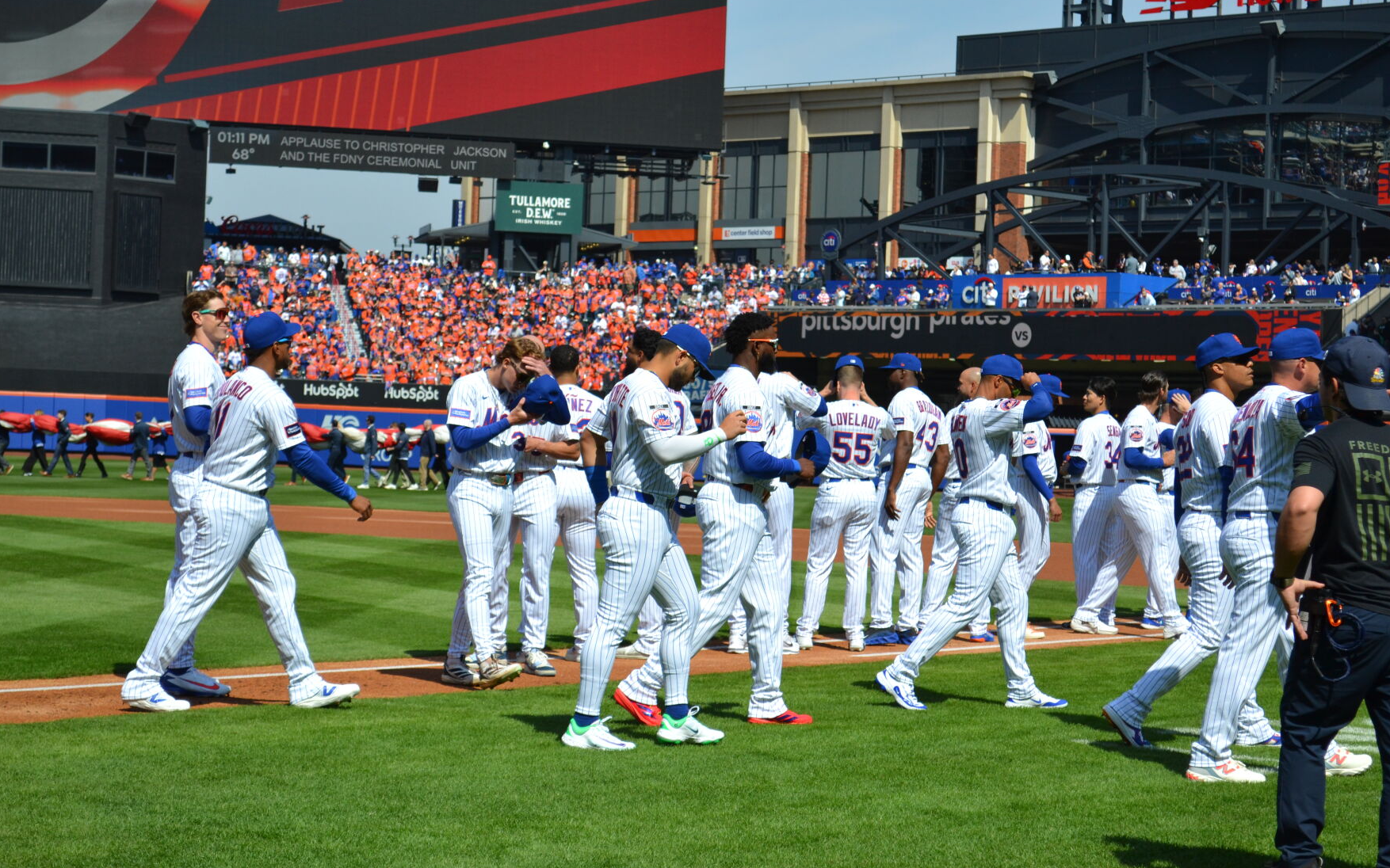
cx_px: 695
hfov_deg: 24.5
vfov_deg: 15.4
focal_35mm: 85
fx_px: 3201
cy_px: 409
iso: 400
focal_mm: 55
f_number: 6.3
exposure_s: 1/1600
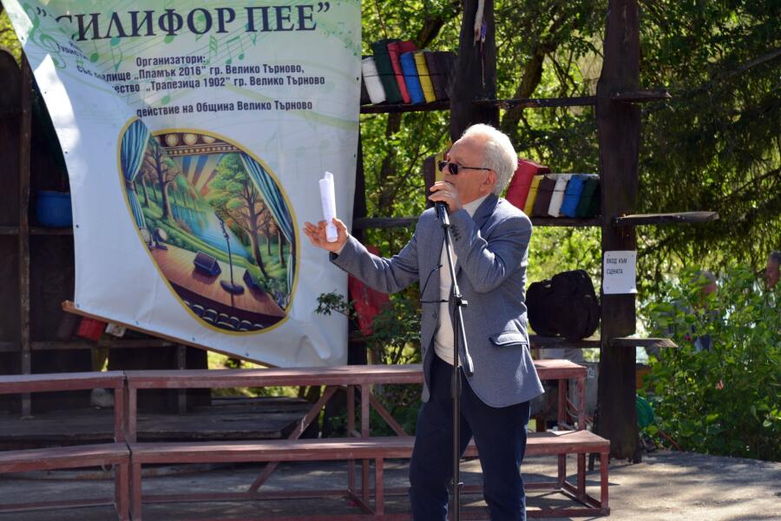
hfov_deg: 19.5
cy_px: 260
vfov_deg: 13.0
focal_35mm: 105
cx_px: 390
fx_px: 2278
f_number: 5
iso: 200
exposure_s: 1/100
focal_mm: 105
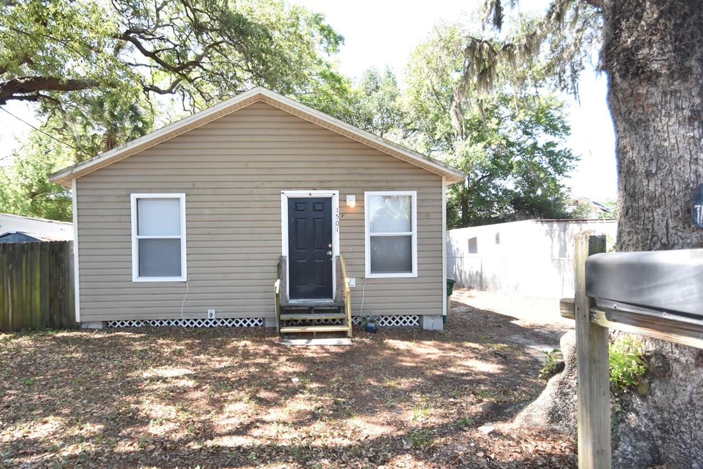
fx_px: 371
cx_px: 294
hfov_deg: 86.2
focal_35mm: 19
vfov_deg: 64.5
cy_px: 253
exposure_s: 1/750
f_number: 3.5
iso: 800
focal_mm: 10
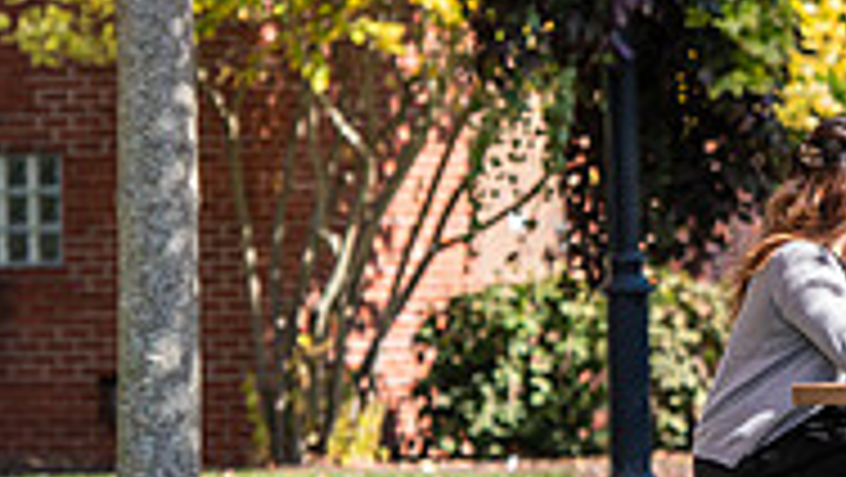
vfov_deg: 3.1
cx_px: 999
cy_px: 160
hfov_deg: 5.5
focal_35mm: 394
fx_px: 8843
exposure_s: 1/500
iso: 160
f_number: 4
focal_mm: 122
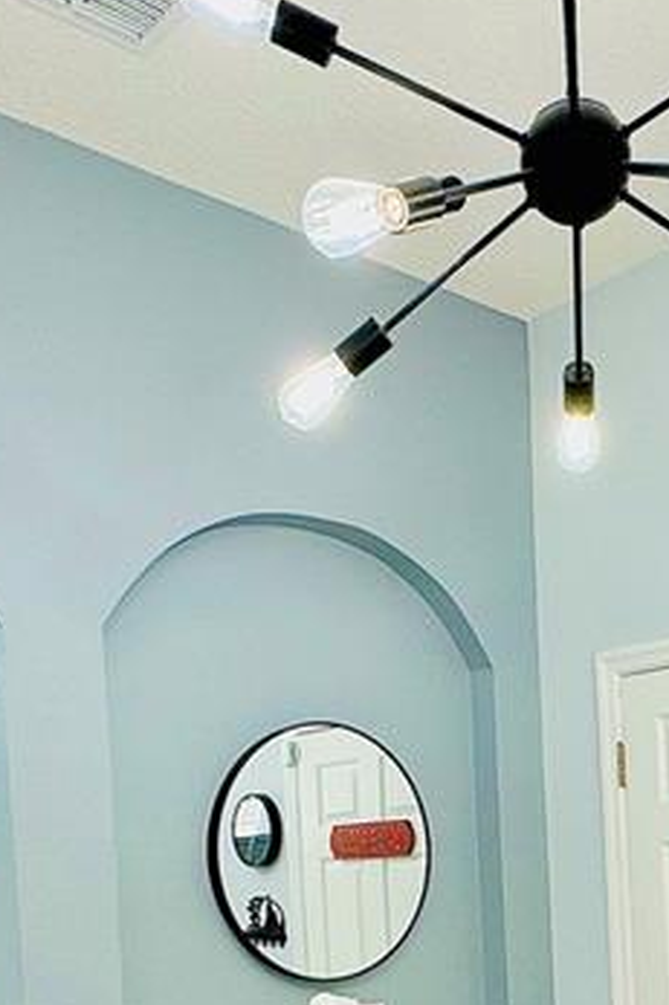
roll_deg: +2.5
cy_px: 883
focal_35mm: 43
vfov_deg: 42.2
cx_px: 516
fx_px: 1200
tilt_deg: -1.4
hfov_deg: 30.5
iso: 100
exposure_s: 1/120
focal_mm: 2.22
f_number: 2.2
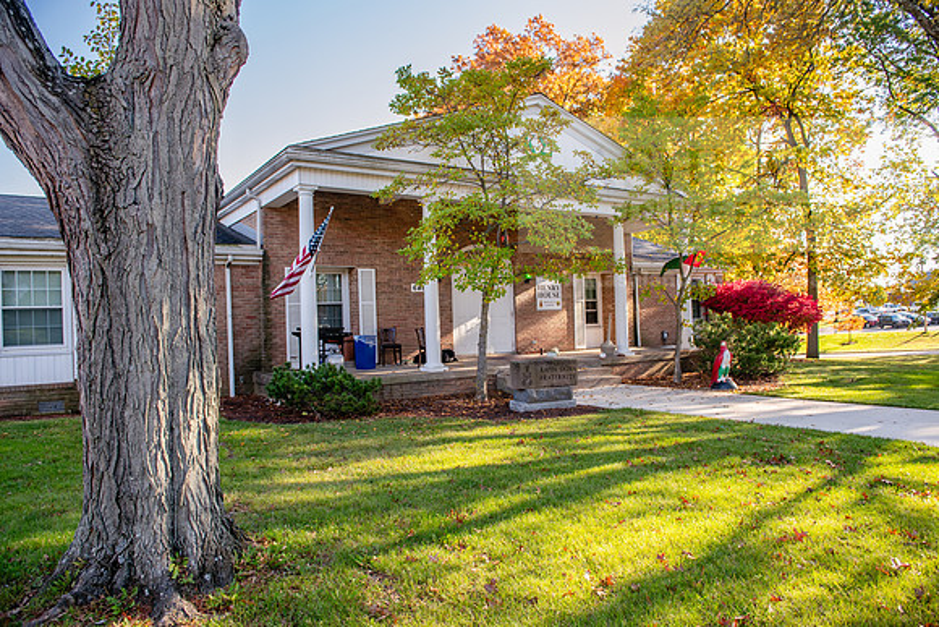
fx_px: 626
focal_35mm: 24
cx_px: 470
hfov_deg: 73.7
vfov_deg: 53.2
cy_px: 314
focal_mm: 24
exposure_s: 1/200
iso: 200
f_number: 4
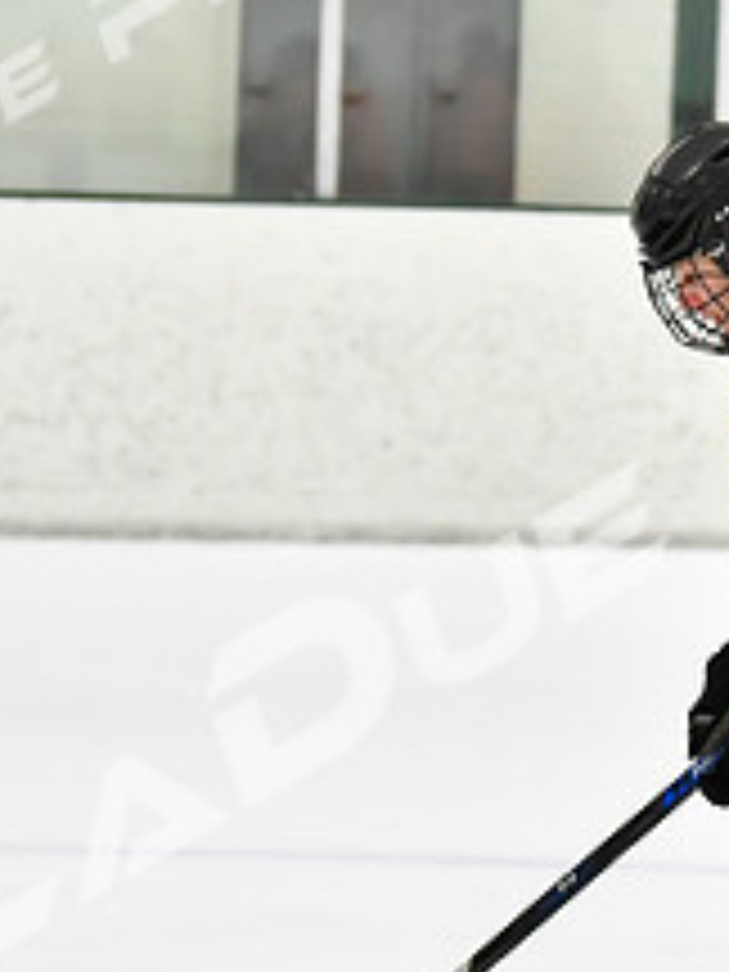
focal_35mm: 395
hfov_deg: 3.8
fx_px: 11091
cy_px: 574
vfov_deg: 5.0
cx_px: 482
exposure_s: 1/1250
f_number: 2.8
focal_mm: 102
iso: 5000
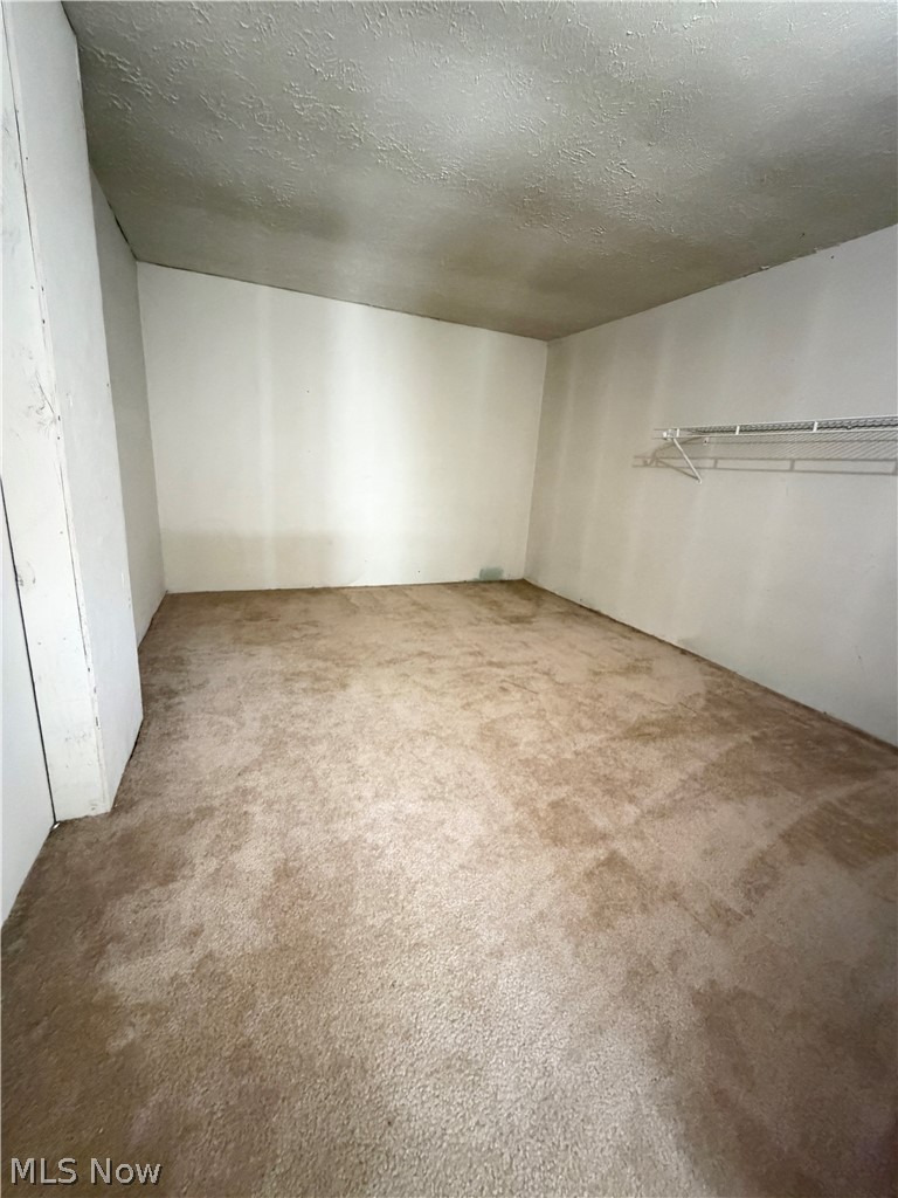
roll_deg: -4.3
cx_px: 449
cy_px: 599
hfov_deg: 85.7
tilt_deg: -16.0
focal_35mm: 14
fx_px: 484
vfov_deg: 102.1
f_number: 2.2
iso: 1250
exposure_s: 1/60
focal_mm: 2.22
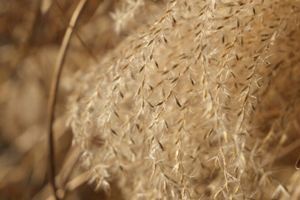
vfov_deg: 12.8
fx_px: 892
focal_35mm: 107
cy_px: 60
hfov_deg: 19.0
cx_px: 205
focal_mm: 45
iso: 160
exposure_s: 1/450
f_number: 5.6
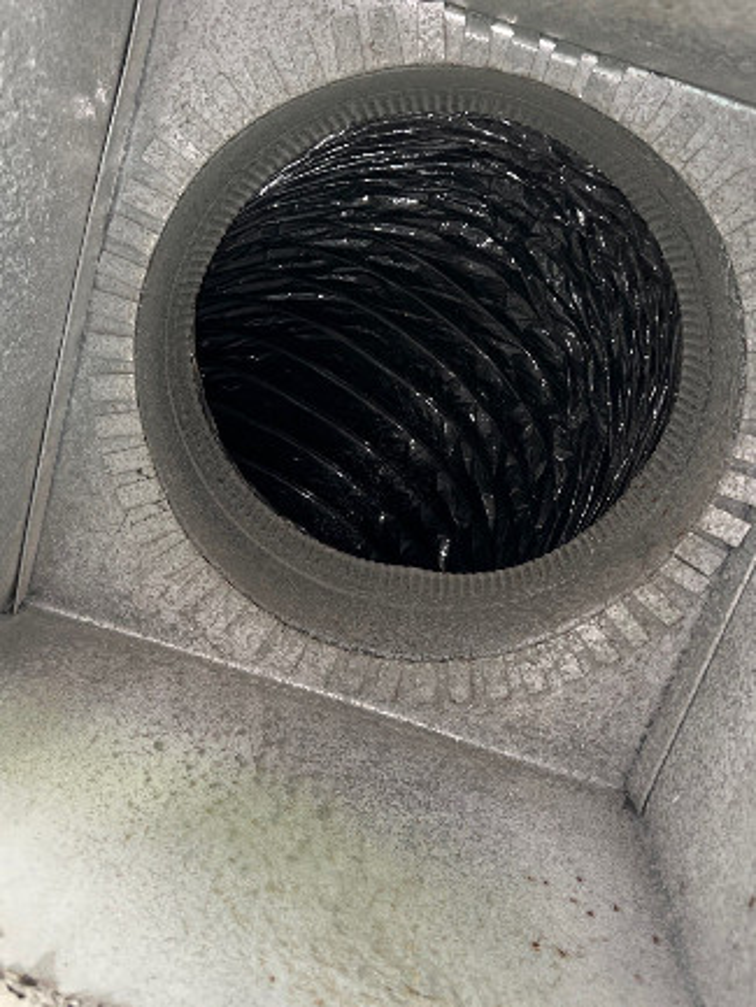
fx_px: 815
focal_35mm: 28
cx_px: 378
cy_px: 504
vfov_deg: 63.4
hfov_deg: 49.8
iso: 20
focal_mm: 4
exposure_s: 1/428
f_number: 1.8
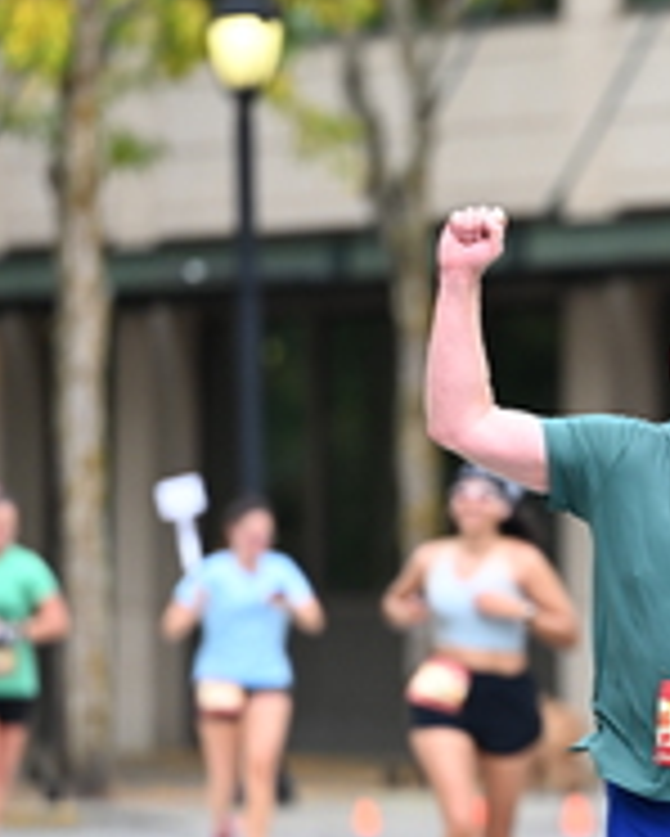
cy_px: 536
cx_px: 767
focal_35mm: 554
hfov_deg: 2.8
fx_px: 13721
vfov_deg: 3.5
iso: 640
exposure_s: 1/1600
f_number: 2.8
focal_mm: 200
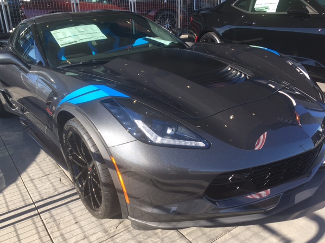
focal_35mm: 31
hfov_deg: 58.3
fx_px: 291
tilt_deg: -20.0
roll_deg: +3.7
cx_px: 156
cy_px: 124
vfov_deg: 45.4
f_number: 2.2
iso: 25
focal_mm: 4.15
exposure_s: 1/506
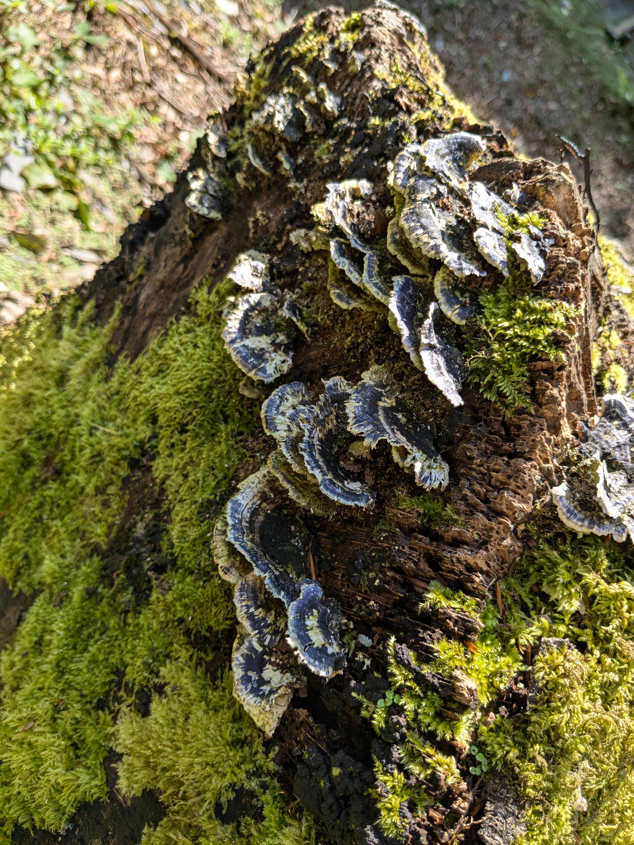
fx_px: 659
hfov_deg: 51.4
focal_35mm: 27
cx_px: 317
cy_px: 422
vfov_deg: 65.3
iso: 45
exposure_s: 1/709
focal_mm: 4.38
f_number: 1.73
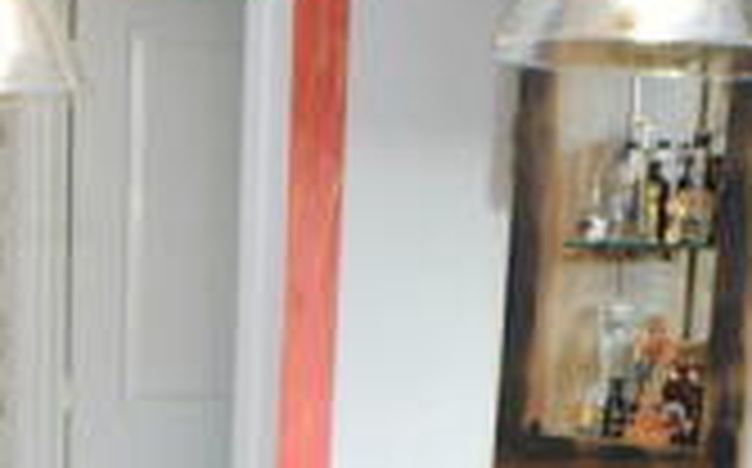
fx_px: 2211
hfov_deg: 19.0
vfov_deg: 11.4
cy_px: 772
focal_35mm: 108
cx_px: 92
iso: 1000
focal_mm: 18
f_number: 3.5
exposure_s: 1/60
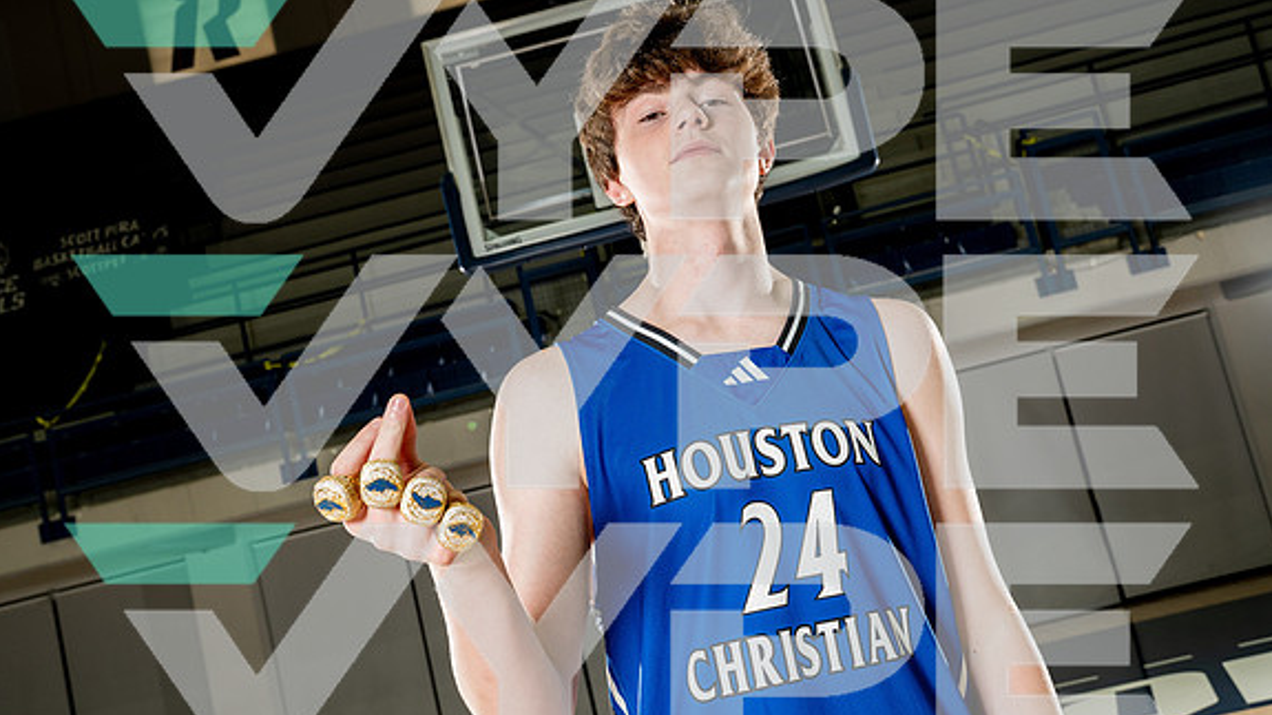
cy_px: 373
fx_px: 1248
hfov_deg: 54.0
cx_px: 635
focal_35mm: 37
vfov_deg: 32.0
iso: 640
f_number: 7.1
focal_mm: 35
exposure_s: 1/250
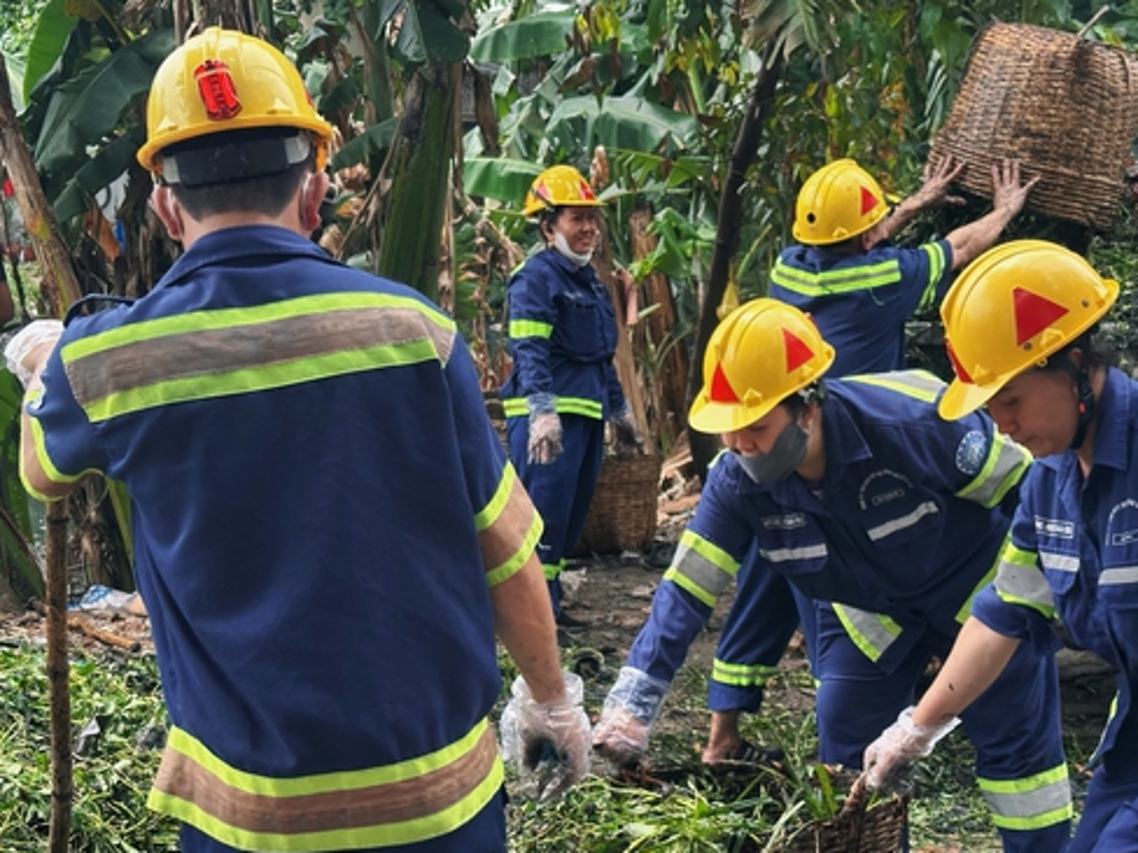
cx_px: 574
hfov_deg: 30.7
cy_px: 524
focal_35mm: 63
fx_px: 2071
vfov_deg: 23.2
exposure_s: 1/180
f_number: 1.78
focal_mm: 6.86
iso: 50
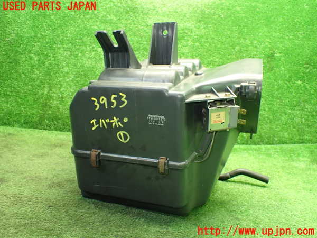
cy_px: 119
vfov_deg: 46.8
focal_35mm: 30
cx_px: 158
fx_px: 275
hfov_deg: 60.0
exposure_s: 1/40
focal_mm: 5.4
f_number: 2.3
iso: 800
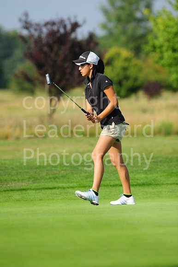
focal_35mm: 300
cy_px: 134
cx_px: 89
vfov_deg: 6.9
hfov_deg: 4.6
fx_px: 2227
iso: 200
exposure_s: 1/2500
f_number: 6.3
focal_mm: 300
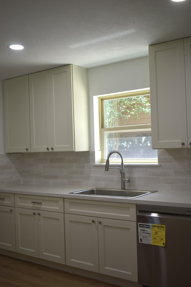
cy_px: 144
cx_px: 96
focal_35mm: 39
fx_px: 310
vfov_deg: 49.6
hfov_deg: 34.2
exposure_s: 1/125
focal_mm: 26
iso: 250
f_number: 4
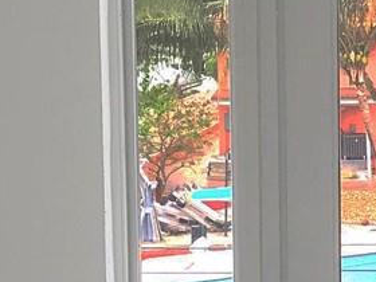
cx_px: 536
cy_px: 231
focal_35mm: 160
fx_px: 1738
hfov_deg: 11.9
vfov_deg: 9.3
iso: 20
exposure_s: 1/308
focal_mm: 3.99
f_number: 1.8
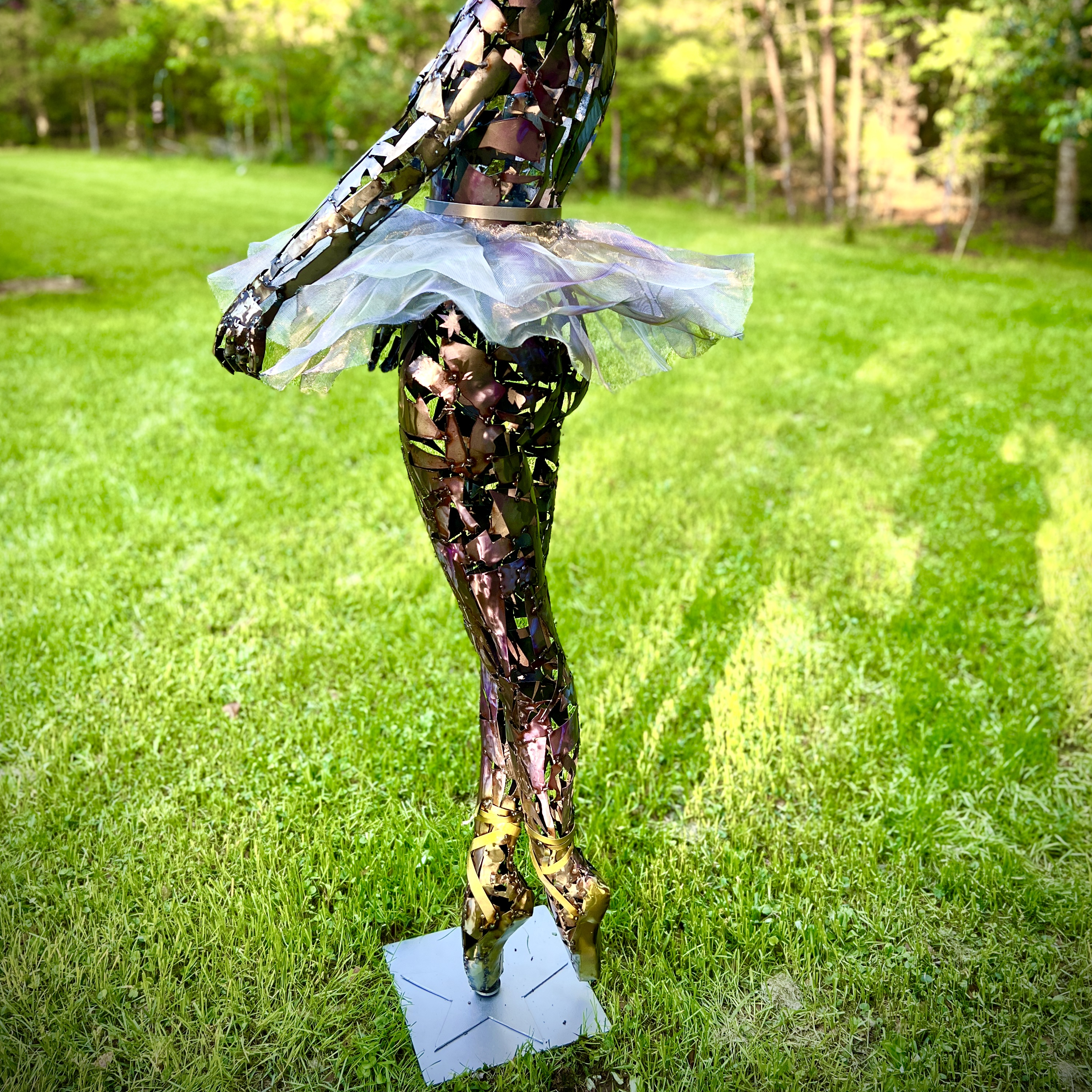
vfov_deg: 51.6
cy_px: 373
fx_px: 1106
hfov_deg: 52.5
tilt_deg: -8.8
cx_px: 545
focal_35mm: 31
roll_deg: -1.7
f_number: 1.5
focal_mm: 5.7
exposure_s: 1/282
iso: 40
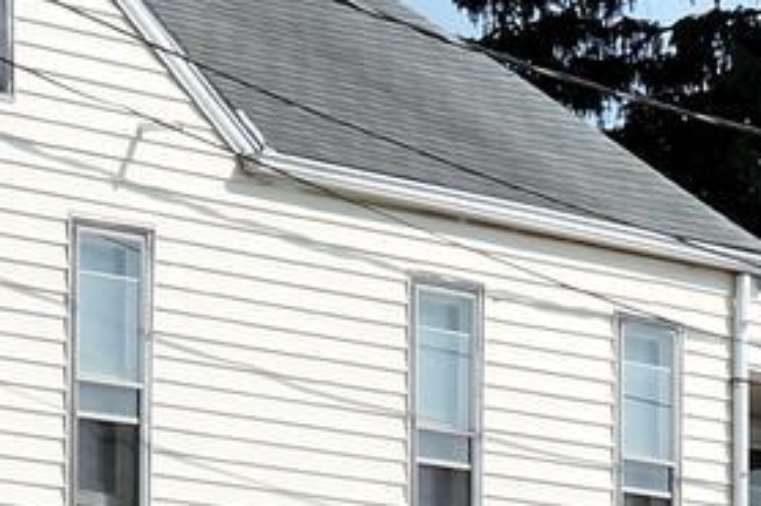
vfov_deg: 4.1
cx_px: 167
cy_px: 760
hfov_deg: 6.2
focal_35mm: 331
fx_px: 6993
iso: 200
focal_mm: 30
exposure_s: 1/400
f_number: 11
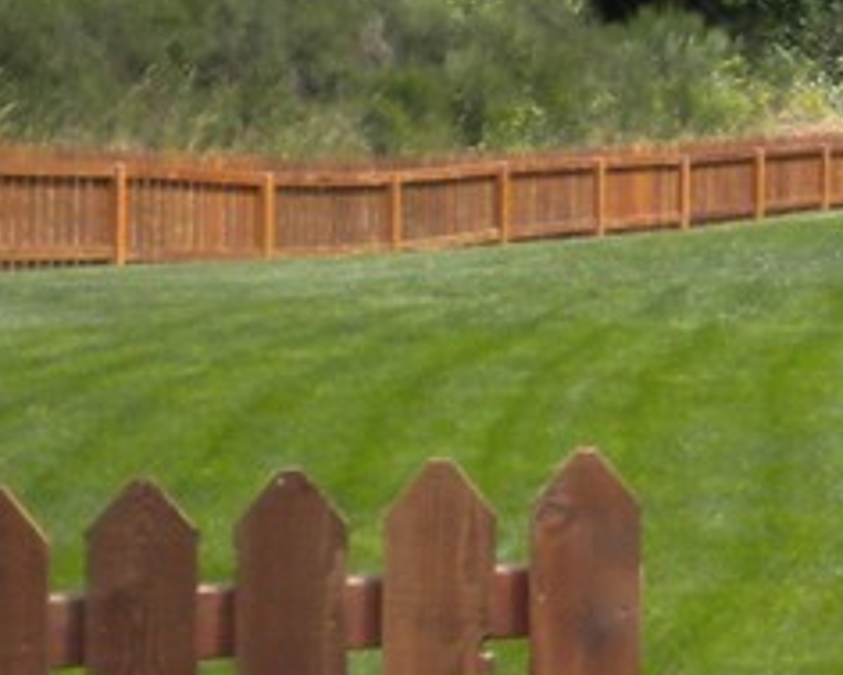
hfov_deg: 12.1
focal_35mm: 148
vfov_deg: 10.4
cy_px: 61
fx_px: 3694
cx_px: 1479
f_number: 4.6
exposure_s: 1/864
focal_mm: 6.3
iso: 80
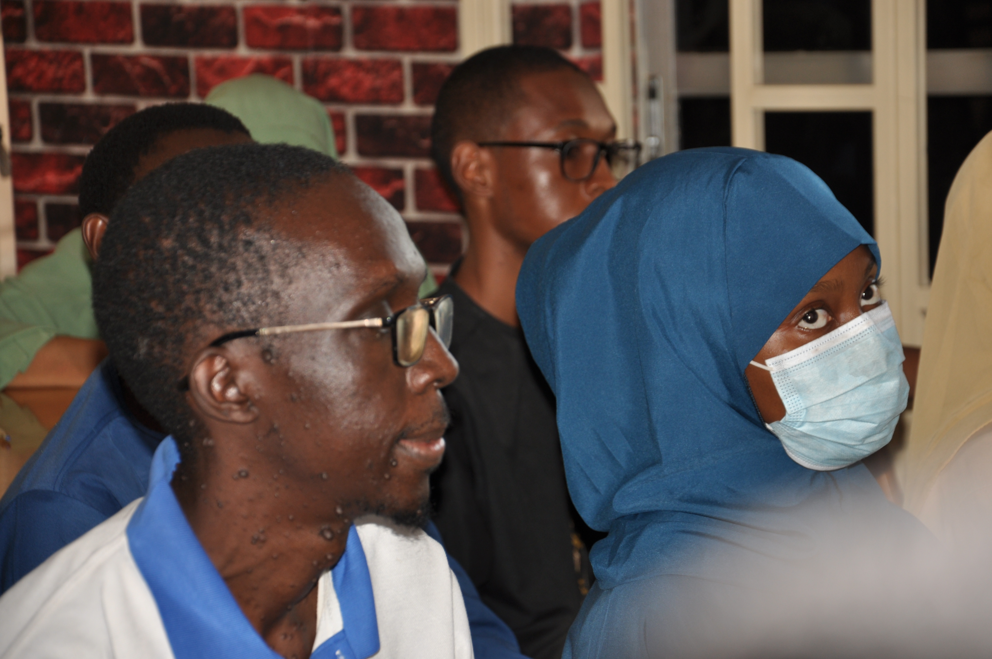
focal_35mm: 147
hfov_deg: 14.0
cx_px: 496
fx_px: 4046
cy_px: 330
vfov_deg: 9.3
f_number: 5.6
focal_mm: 98
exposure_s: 1/60
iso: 200
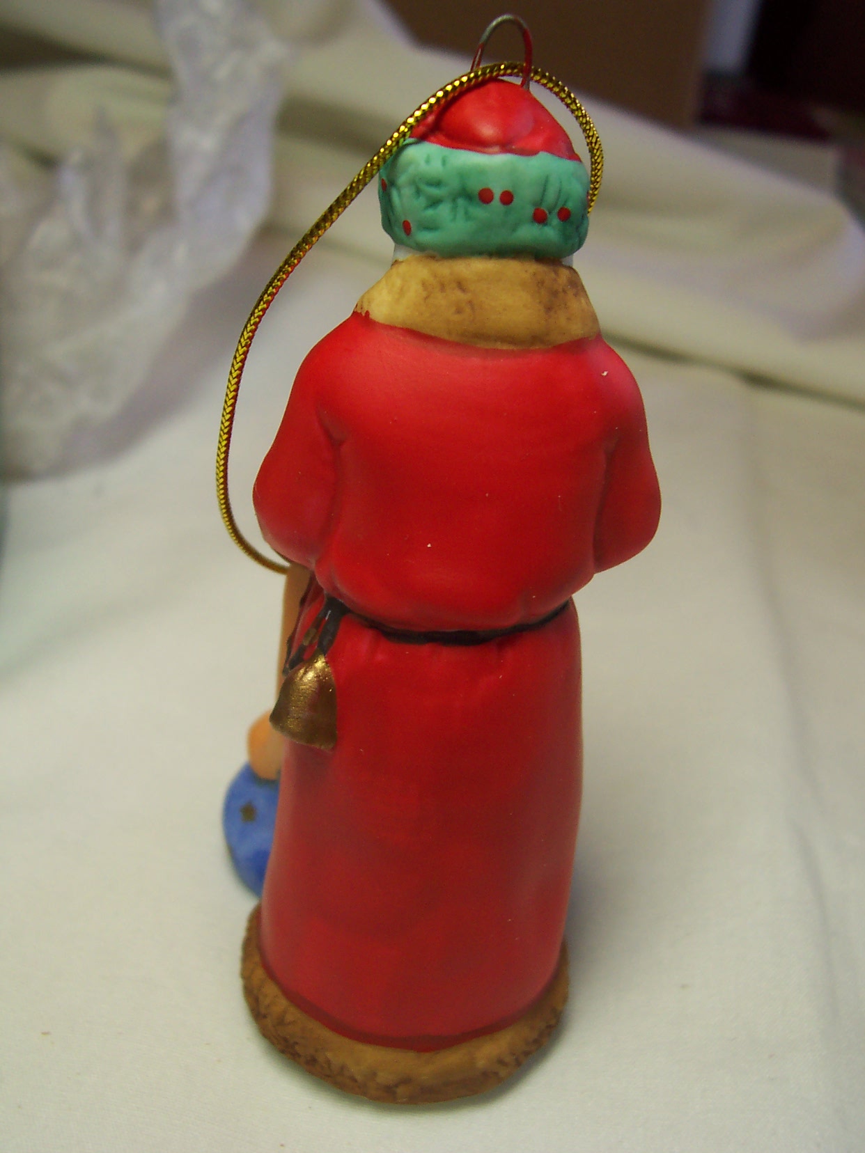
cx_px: 432
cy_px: 576
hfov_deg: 38.7
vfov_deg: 50.1
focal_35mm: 37
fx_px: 1233
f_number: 2.8
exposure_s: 1/60
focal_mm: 5.6
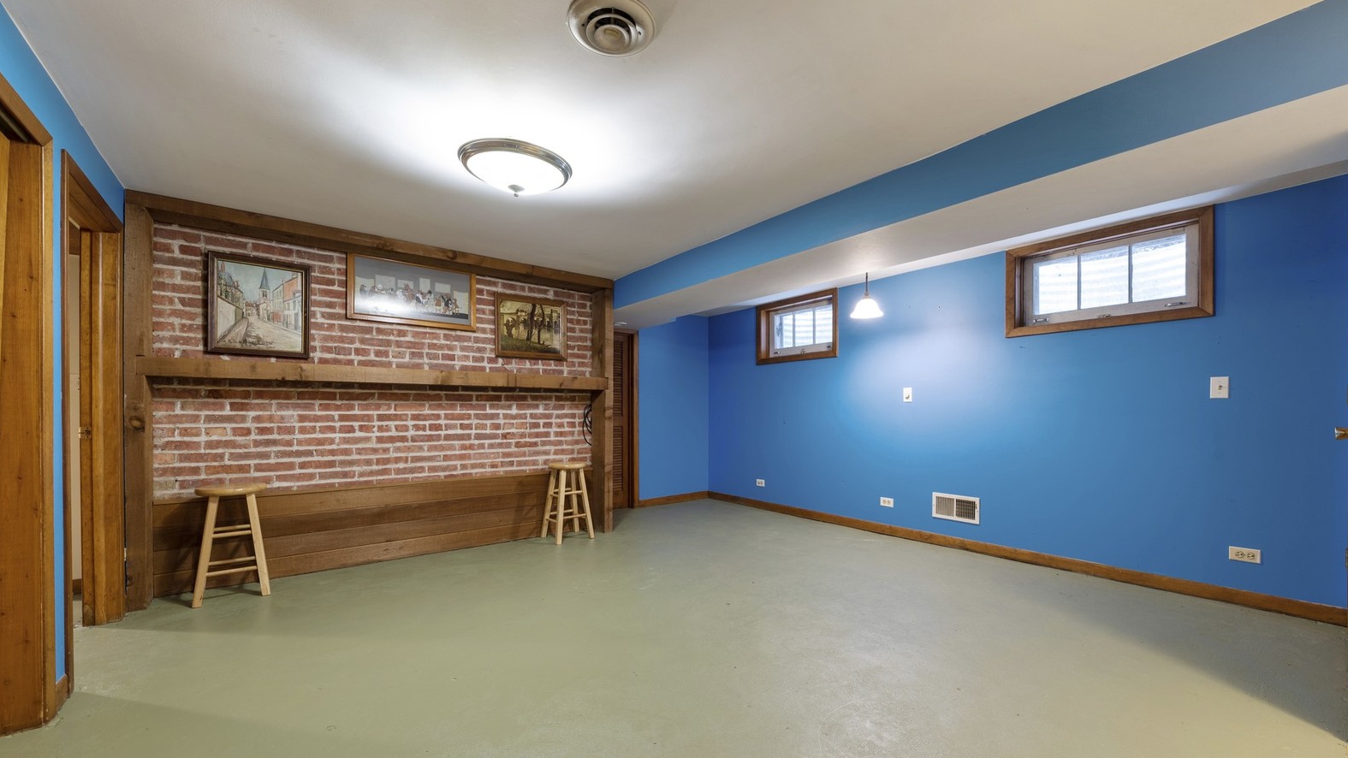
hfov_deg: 106.8
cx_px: 692
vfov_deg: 74.2
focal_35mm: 14
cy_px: 410
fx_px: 500
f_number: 9
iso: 100
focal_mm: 13
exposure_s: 4
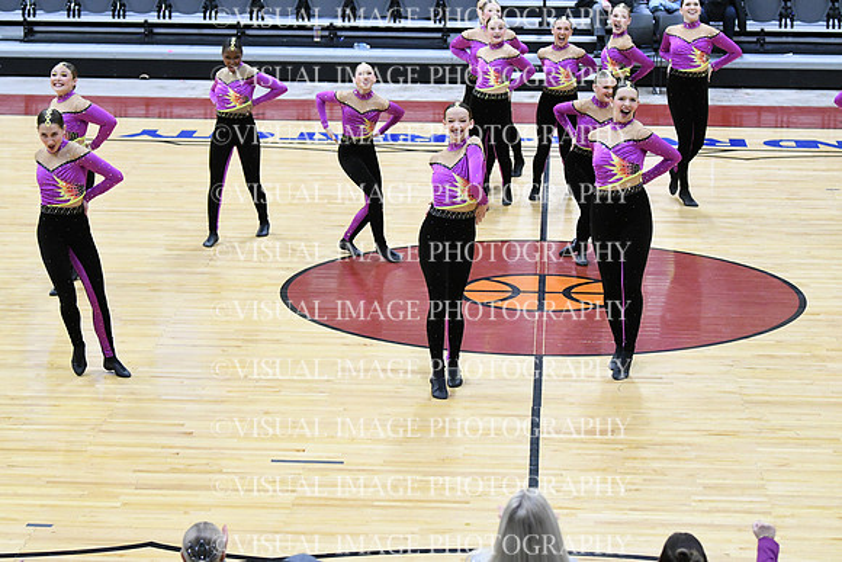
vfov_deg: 13.0
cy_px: 281
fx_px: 2456
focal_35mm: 105
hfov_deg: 19.5
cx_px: 421
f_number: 4
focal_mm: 70
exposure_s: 1/400
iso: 5000
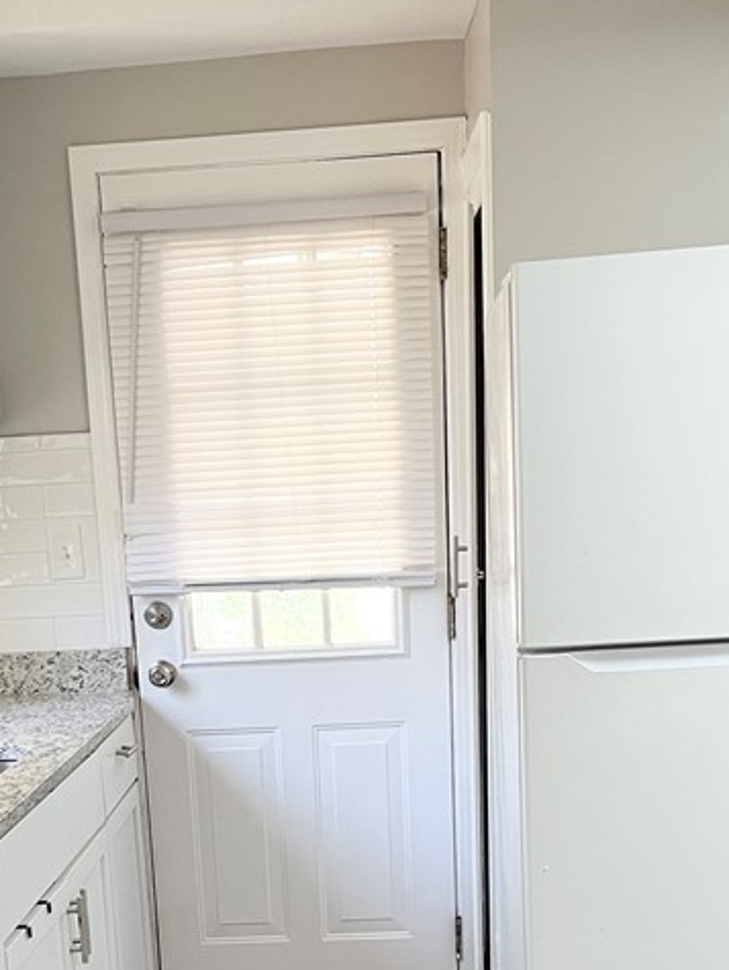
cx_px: 257
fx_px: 1570
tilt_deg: -14.9
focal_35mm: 56
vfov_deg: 32.6
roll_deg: +4.4
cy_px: 878
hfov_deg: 26.0
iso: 80
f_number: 1.6
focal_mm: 5.1
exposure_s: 1/60
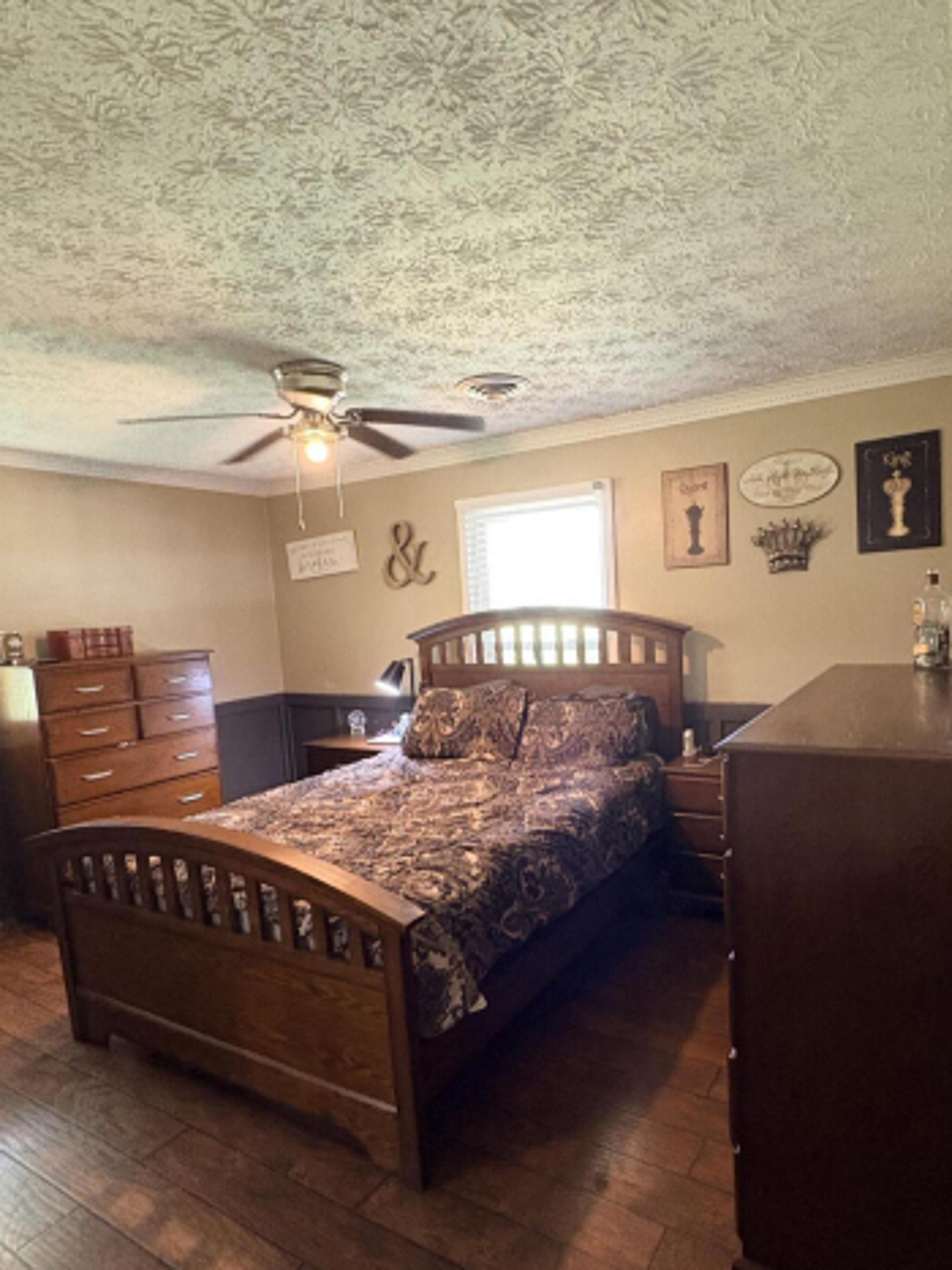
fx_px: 734
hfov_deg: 65.5
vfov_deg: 81.6
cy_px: 679
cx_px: 558
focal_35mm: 20
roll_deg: +2.7
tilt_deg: -3.3
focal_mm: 2.22
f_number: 2.2
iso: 640
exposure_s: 1/60
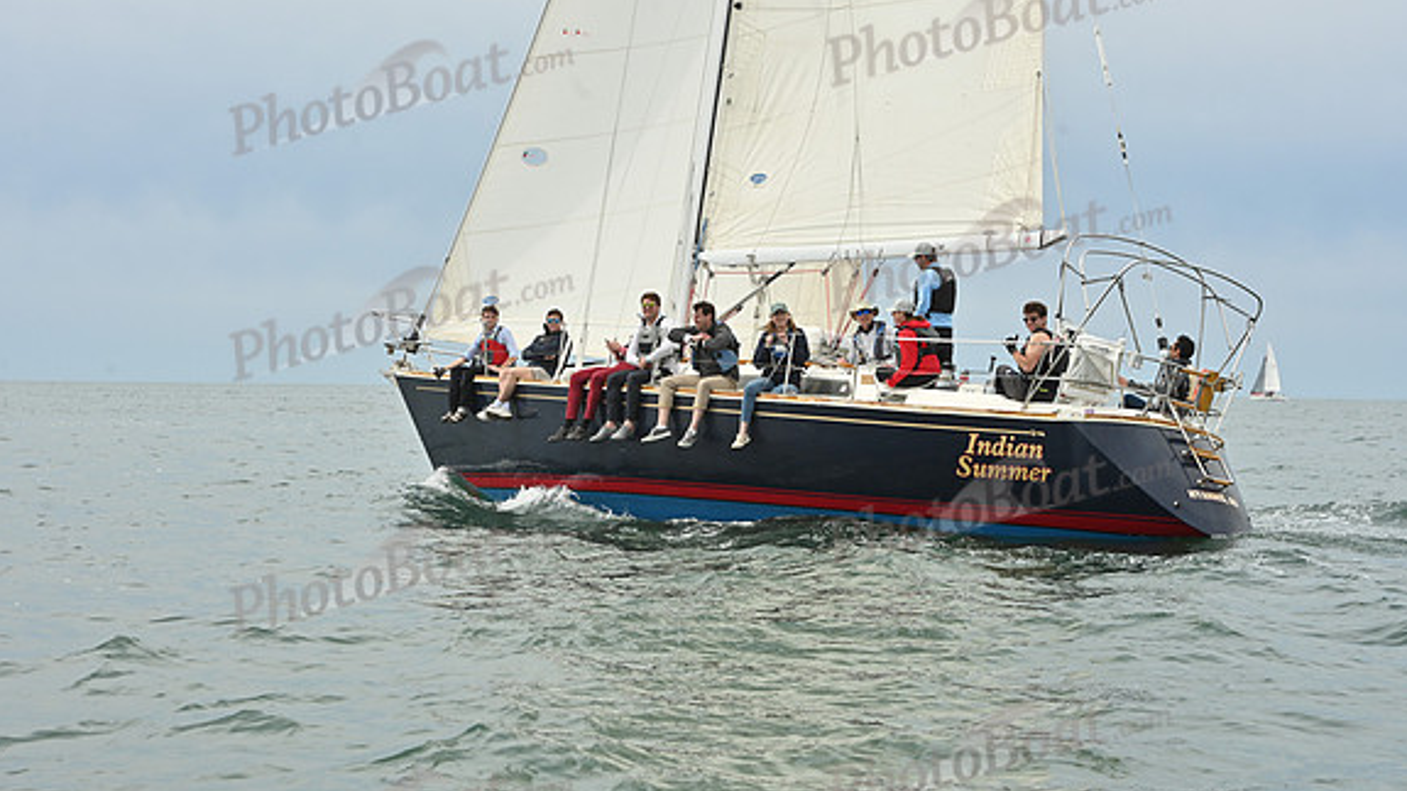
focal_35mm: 74
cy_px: 410
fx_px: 2760
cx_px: 702
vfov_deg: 16.3
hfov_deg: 28.6
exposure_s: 1/800
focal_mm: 70
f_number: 10
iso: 320
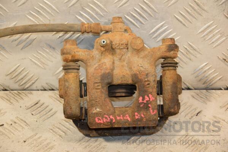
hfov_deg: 17.1
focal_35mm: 120
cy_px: 76
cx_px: 114
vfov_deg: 11.4
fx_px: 760
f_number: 5.3
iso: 800
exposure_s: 1/125
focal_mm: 80
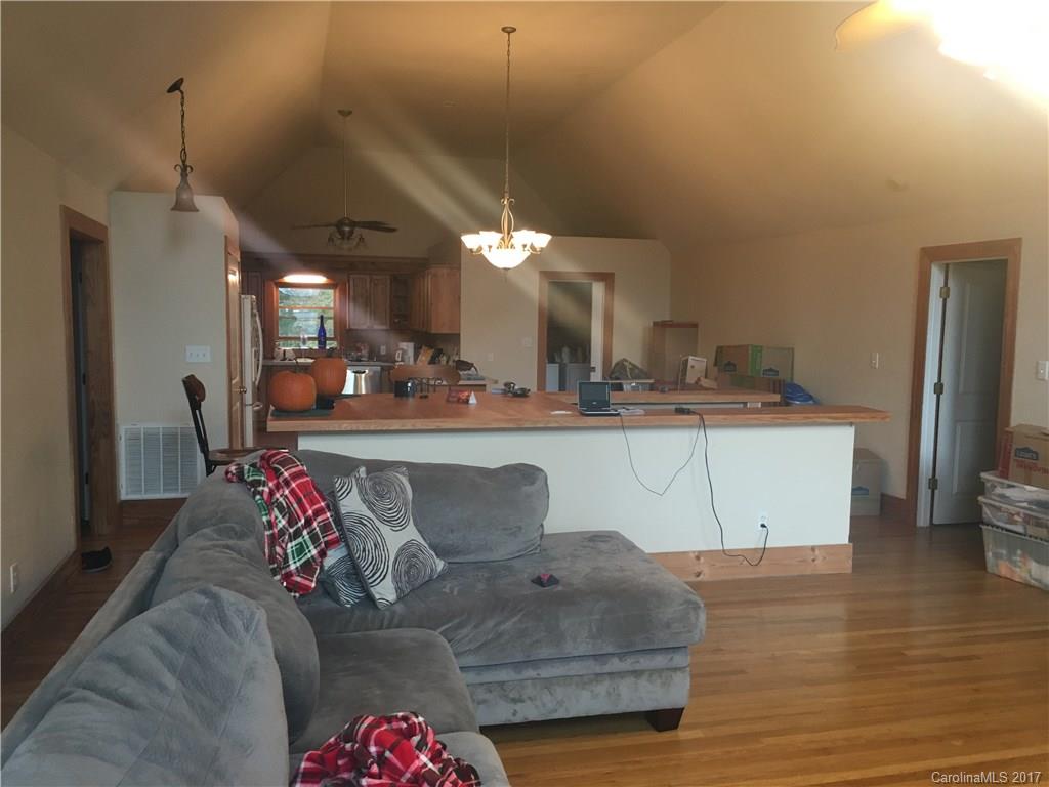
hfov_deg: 61.7
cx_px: 524
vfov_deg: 48.2
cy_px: 394
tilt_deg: -4.6
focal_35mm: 29
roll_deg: -1.8
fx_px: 879
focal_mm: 4.15
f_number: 2.2
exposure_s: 1/30
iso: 100
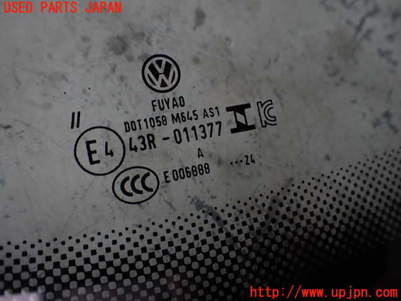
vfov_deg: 46.8
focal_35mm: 30
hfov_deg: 60.0
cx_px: 200
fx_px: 348
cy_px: 150
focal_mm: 5.4
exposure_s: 1/200
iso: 100
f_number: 2.3
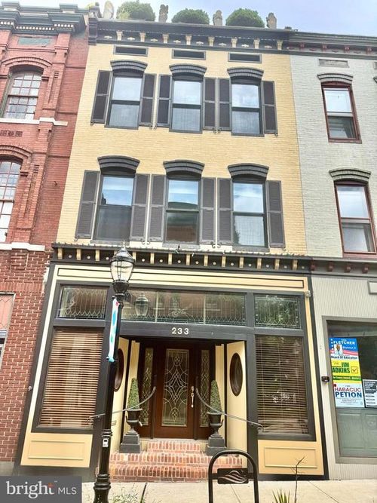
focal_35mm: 24
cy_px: 252
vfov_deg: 71.6
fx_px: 349
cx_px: 188
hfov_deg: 56.8
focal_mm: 6.76
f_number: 1.78
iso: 80
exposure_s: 1/2833
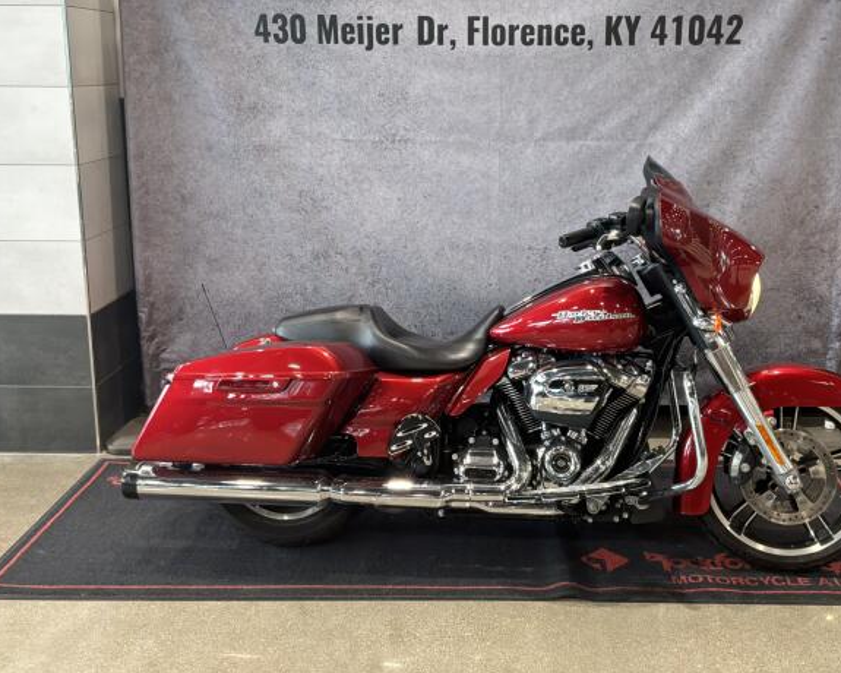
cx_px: 499
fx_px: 946
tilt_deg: -11.8
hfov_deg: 47.7
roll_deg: -0.3
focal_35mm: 38
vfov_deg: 39.0
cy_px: 272
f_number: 1.8
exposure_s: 1/63
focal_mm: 3
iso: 64
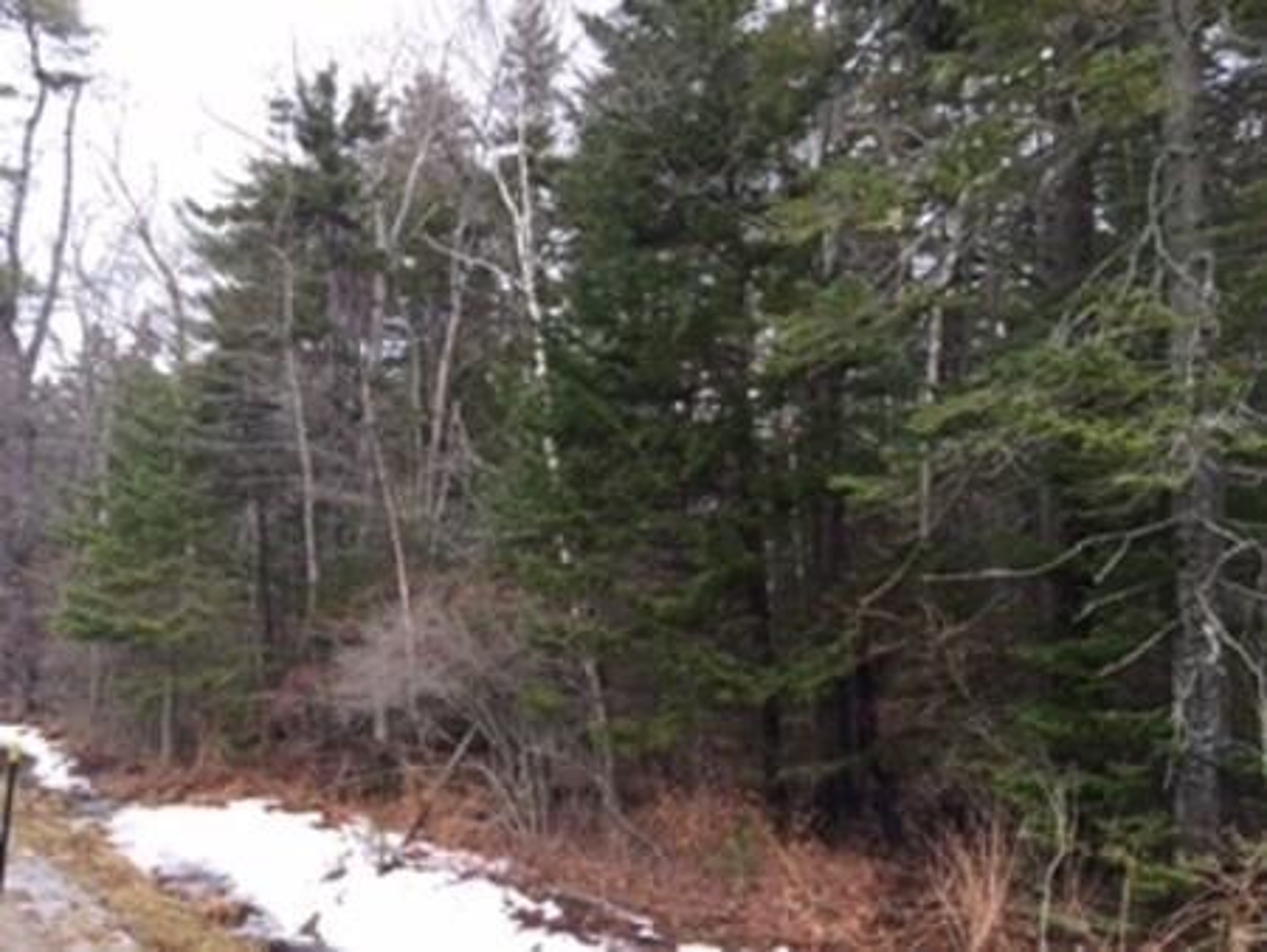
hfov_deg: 61.6
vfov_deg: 48.3
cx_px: 634
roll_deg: -1.4
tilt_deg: +9.1
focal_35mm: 29
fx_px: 1062
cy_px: 476
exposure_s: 1/40
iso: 32
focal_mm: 4.15
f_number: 2.2
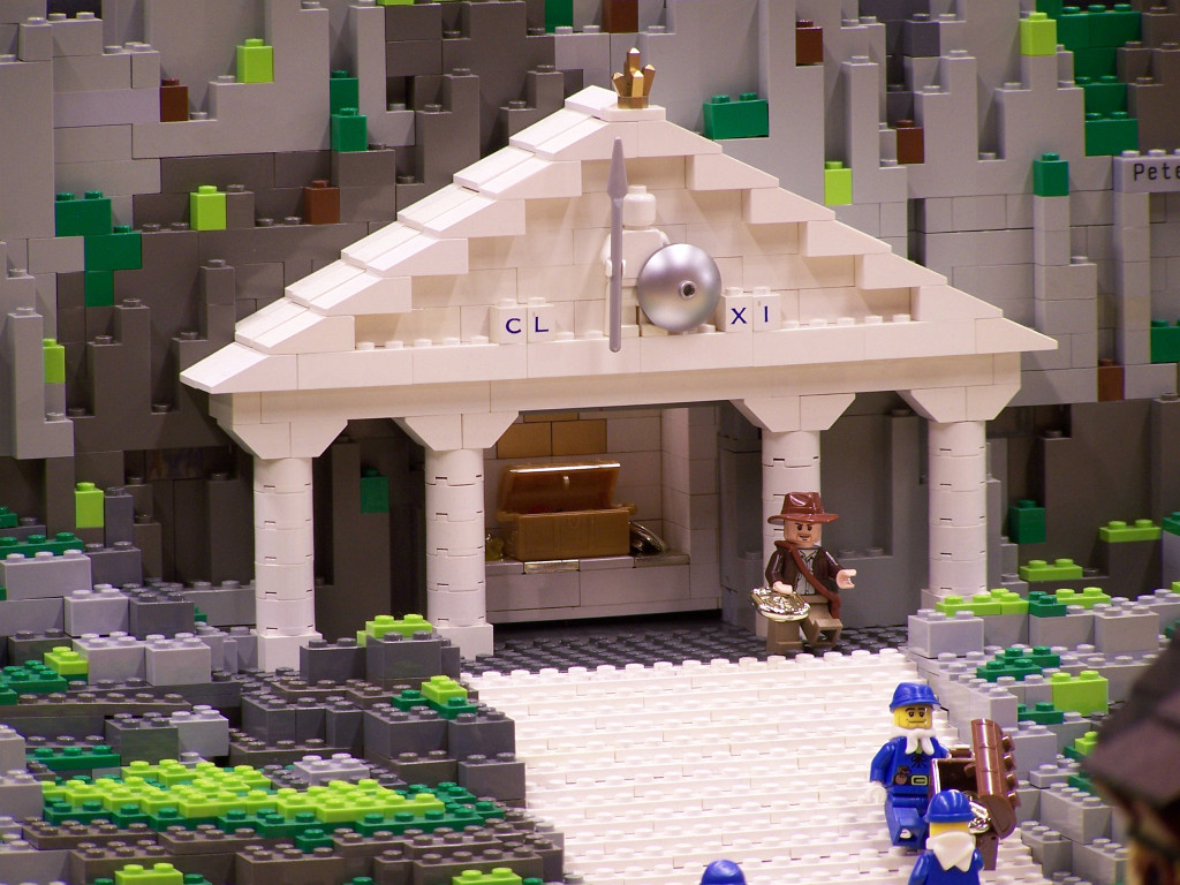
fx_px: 9136
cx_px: 590
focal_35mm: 268
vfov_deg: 5.5
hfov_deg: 7.4
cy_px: 442
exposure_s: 1/4
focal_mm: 44.4
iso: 80
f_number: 3.6
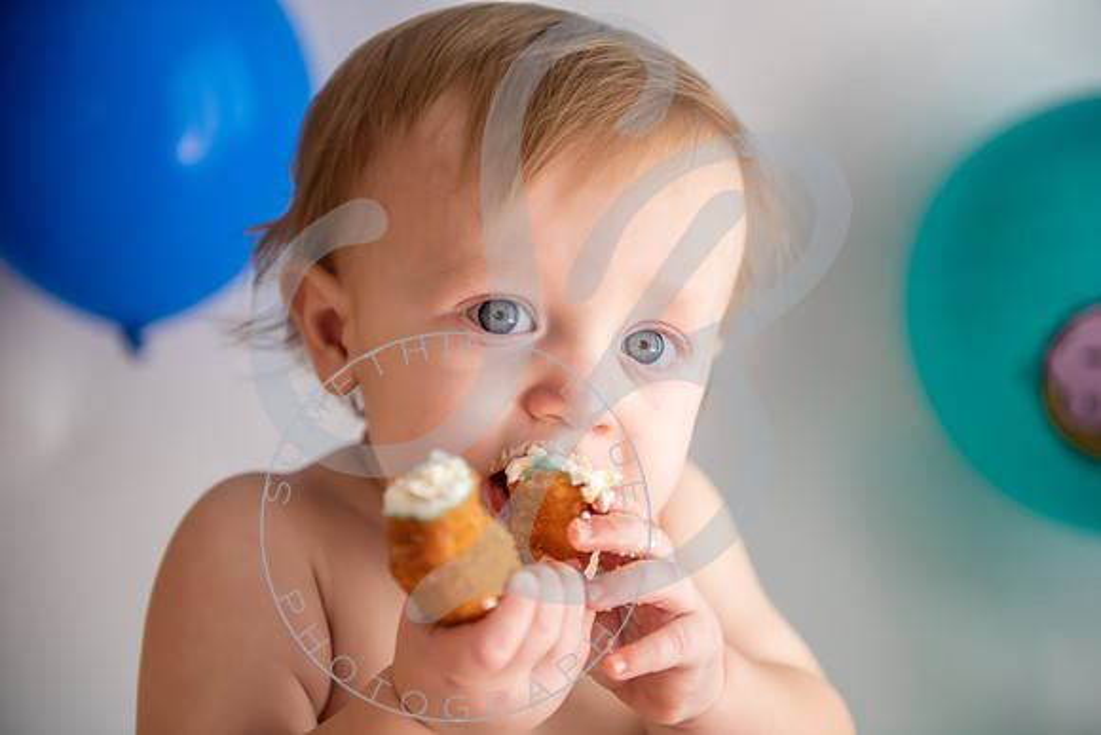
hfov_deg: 28.8
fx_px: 2141
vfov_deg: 19.5
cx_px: 550
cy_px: 368
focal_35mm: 70
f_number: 2.8
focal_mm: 70
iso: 320
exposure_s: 1/200
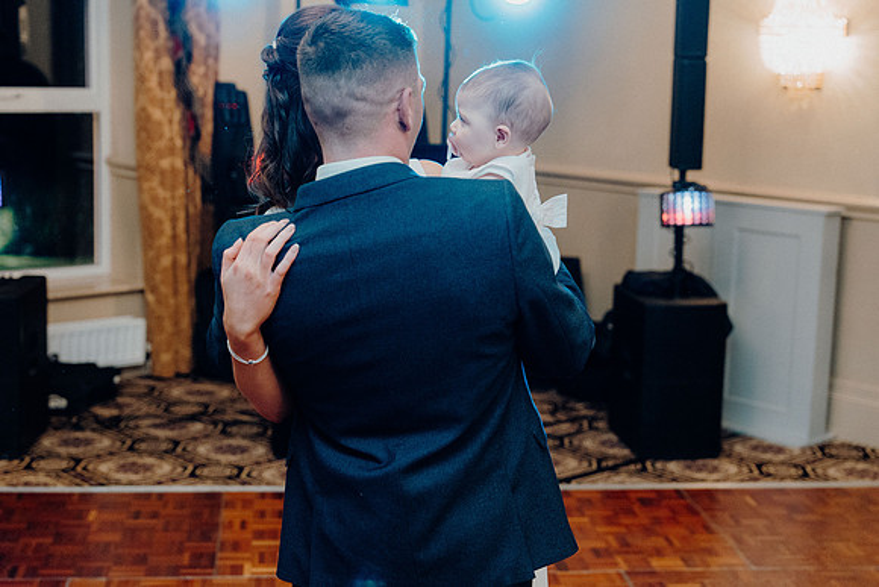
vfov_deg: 23.8
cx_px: 440
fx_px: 1392
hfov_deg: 35.0
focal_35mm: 57
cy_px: 294
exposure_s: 1/160
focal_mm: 57
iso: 3200
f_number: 3.5
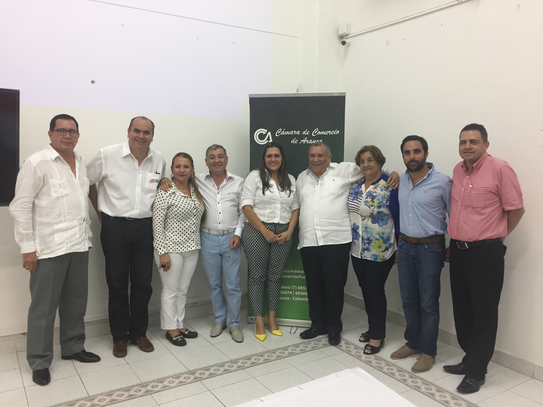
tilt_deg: -6.2
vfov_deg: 48.2
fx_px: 455
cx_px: 272
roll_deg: -0.6
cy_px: 204
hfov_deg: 61.7
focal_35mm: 29
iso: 64
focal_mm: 4.15
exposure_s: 1/30
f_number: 2.2
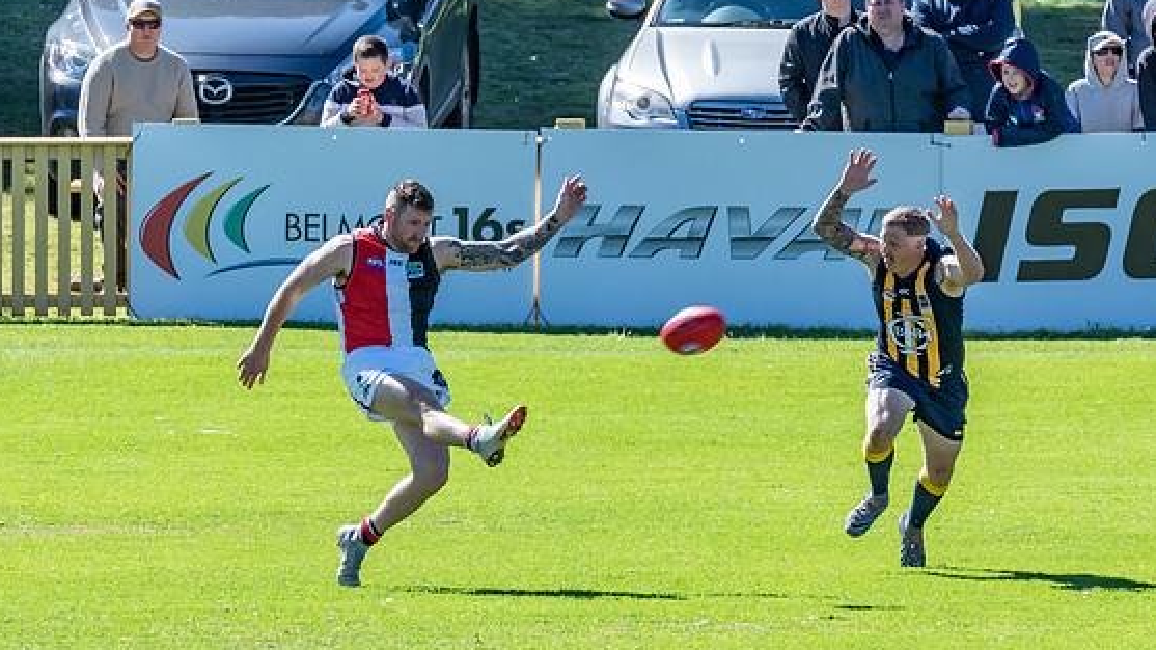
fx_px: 33066
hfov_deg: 2.0
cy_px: 431
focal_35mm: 1079
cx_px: 399
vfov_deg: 1.1
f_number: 14
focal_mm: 500
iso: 800
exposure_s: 1/800
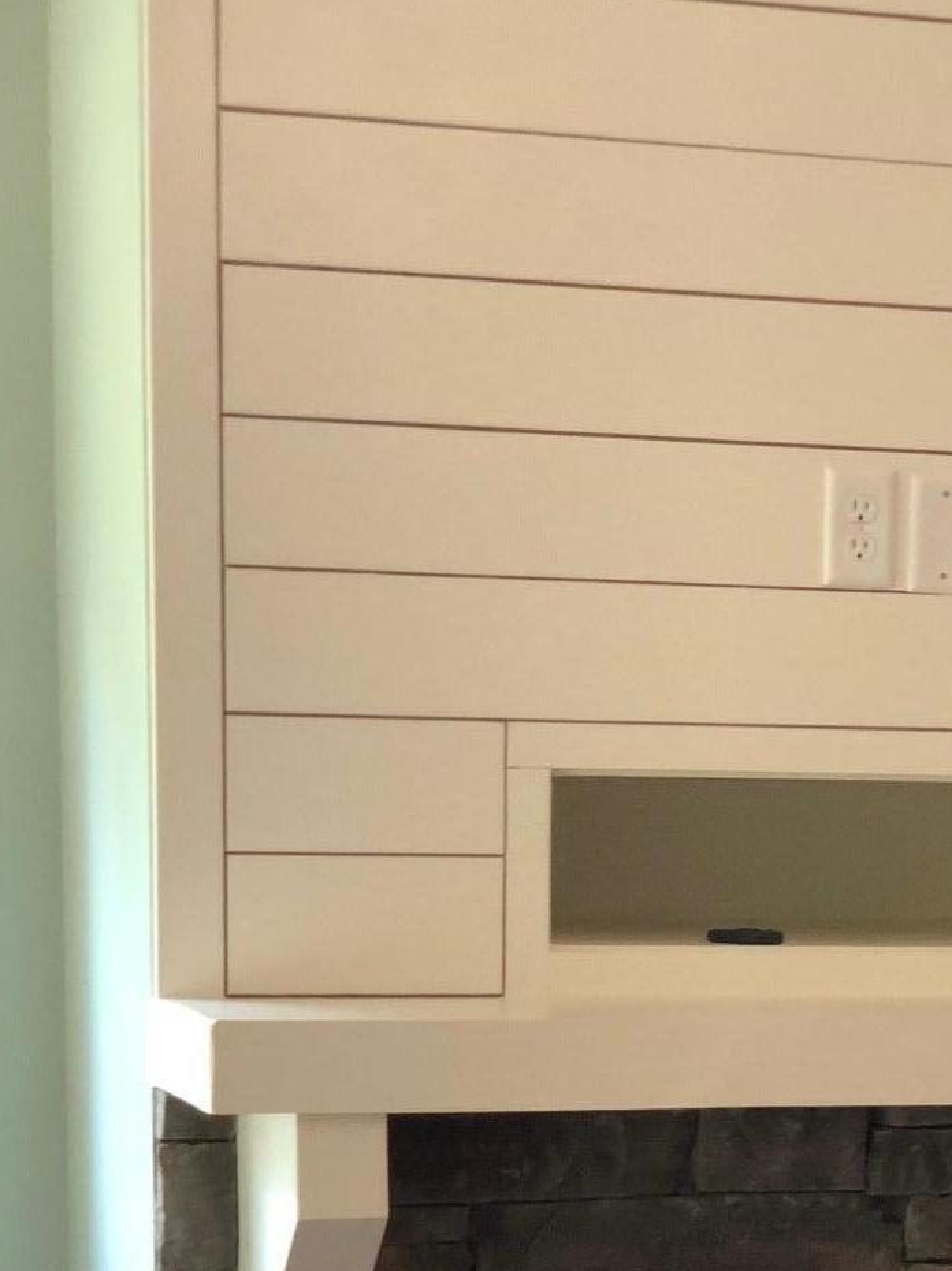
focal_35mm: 112
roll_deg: -1.2
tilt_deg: -7.7
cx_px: 878
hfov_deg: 13.1
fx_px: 4110
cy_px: 1297
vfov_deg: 17.1
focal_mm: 6
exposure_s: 1/24
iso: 125
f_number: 2.4
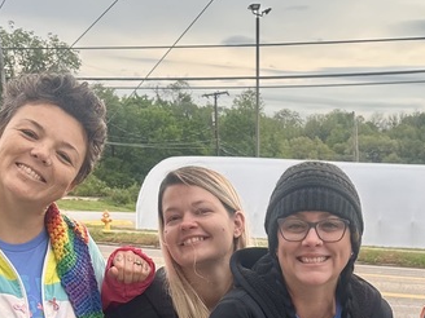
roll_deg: -2.4
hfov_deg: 25.7
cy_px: 440
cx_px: 307
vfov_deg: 18.0
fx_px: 921
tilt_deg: -15.2
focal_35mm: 75
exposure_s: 1/779
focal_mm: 6.86
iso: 80
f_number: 1.78
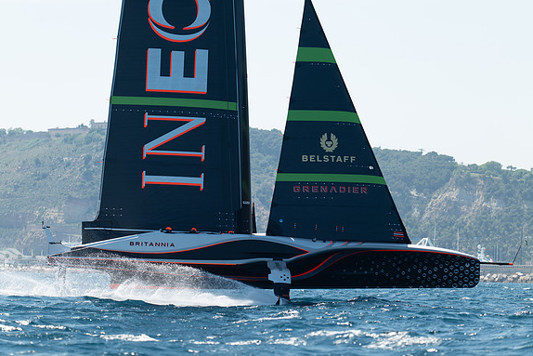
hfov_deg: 10.2
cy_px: 177
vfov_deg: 6.8
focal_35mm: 202
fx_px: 2991
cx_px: 266
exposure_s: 1/1000
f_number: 3.5
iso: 100
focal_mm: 200
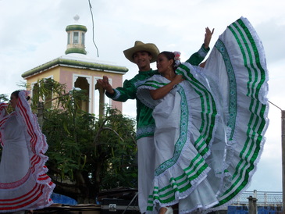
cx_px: 142
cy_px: 107
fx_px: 667
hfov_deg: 24.1
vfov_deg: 18.2
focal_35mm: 81
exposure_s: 1/500
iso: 80
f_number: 4
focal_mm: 17.1
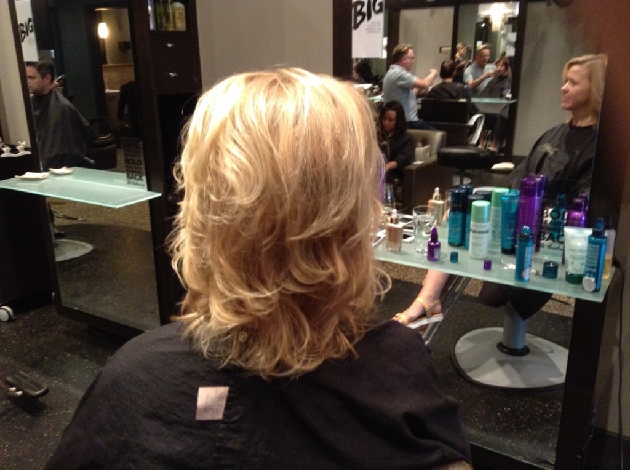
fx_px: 599
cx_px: 315
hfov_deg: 55.4
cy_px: 235
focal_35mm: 33
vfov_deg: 42.8
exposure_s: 1/24
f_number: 2.4
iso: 250
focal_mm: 3.3
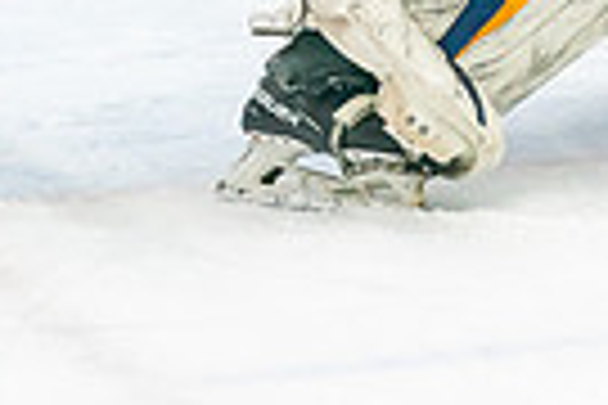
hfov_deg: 4.6
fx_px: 7599
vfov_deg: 3.0
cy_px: -434
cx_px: 752
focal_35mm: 450
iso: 3200
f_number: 2.8
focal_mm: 105
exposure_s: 1/1250
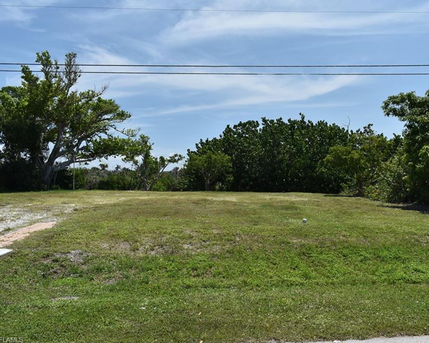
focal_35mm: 31
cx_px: 250
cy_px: 170
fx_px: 393
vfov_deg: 47.1
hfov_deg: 56.9
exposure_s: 1/320
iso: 100
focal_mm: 18
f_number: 8
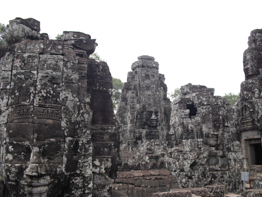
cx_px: 131
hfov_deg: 51.4
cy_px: 98
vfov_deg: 39.7
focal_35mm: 36
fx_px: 272
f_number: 7.8
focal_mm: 6.3
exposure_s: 1/100
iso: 100
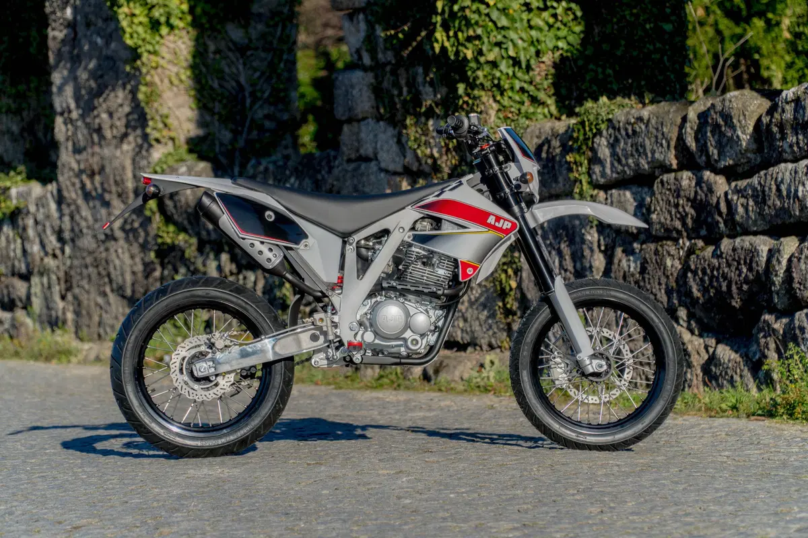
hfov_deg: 13.6
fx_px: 3400
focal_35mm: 152
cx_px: 404
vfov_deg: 9.1
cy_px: 269
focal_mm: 101
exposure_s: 1/2000
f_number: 4
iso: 100
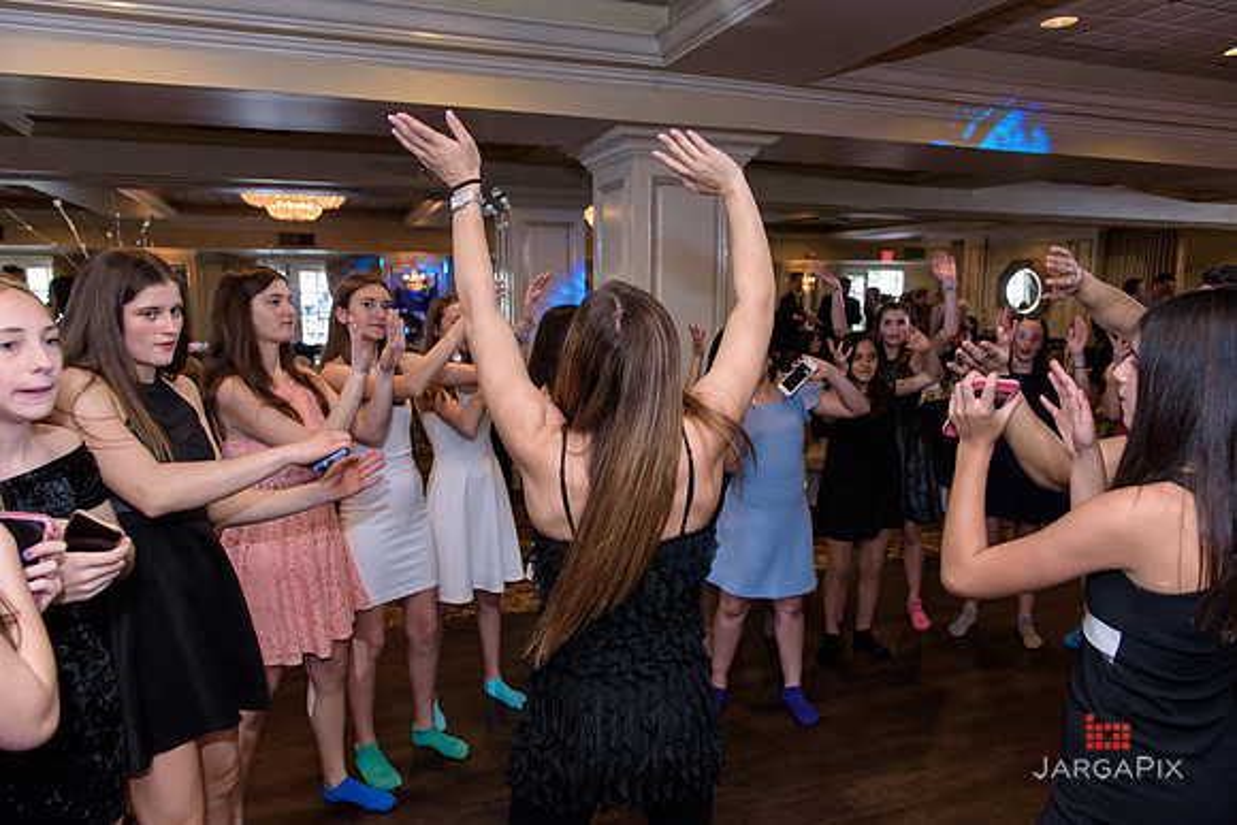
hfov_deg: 73.7
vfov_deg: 53.2
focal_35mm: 24
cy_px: 412
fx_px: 825
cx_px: 618
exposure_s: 1/125
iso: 1600
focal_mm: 24
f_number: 3.2
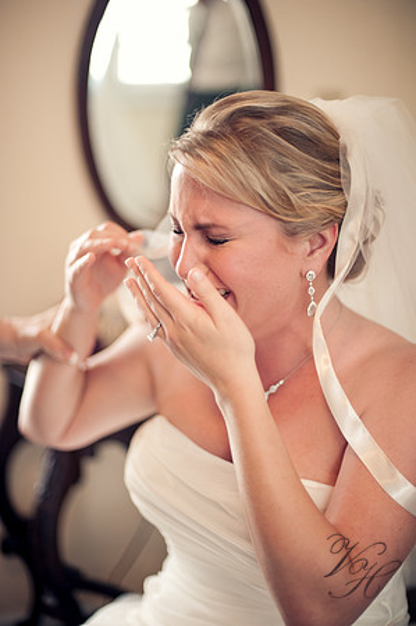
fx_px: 869
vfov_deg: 39.6
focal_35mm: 50
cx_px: 208
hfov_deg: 26.9
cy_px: 313
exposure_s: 1/100
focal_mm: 50
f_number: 1.4
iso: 400
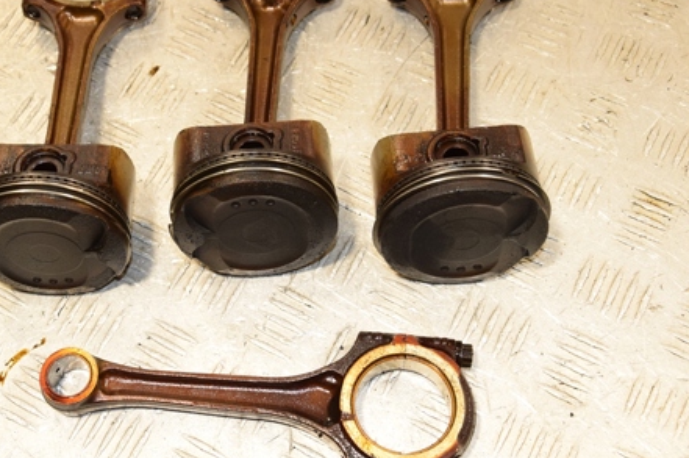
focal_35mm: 61
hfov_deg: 32.7
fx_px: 1166
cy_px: 194
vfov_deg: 22.2
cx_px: 239
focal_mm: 28
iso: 800
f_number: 6.3
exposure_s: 1/200
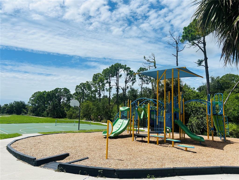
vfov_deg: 53.1
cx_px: 120
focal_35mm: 26
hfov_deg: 67.3
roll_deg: -1.2
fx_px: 180
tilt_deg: +6.9
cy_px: 90
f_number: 1.5
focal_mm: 5.7
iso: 50
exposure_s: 1/9434
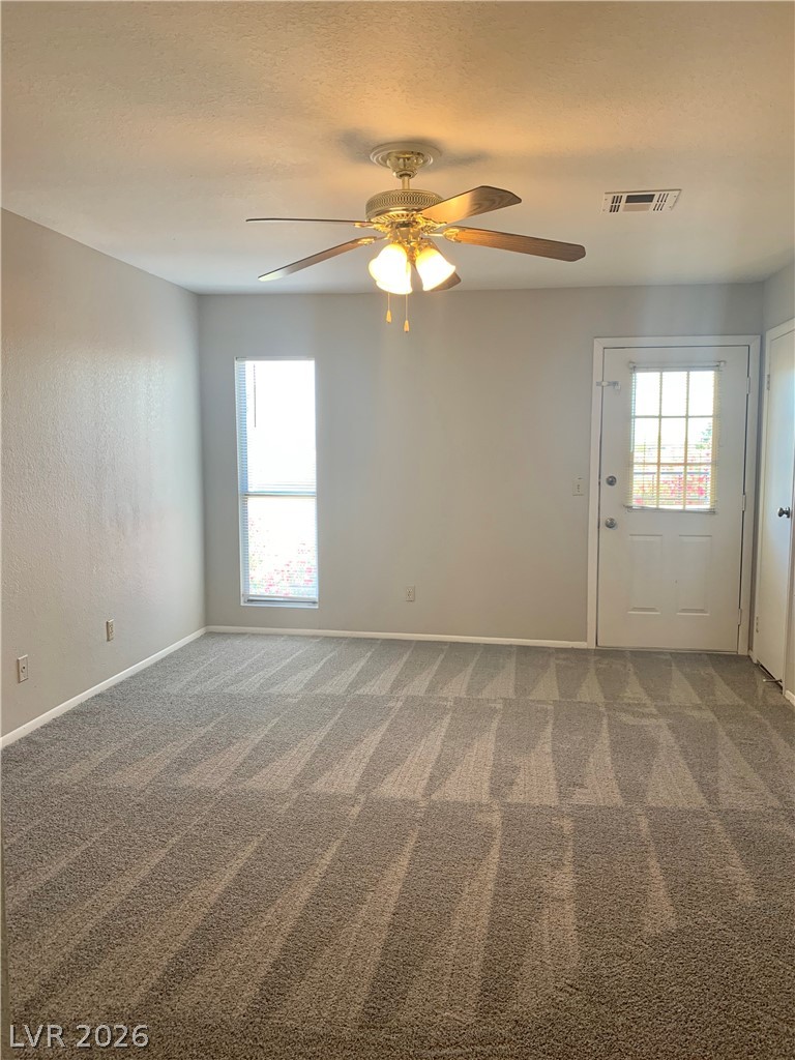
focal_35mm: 26
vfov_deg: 67.3
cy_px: 530
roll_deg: -0.1
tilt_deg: -5.7
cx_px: 398
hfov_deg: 53.1
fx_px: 796
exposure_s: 1/60
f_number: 1.8
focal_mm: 4.25
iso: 100
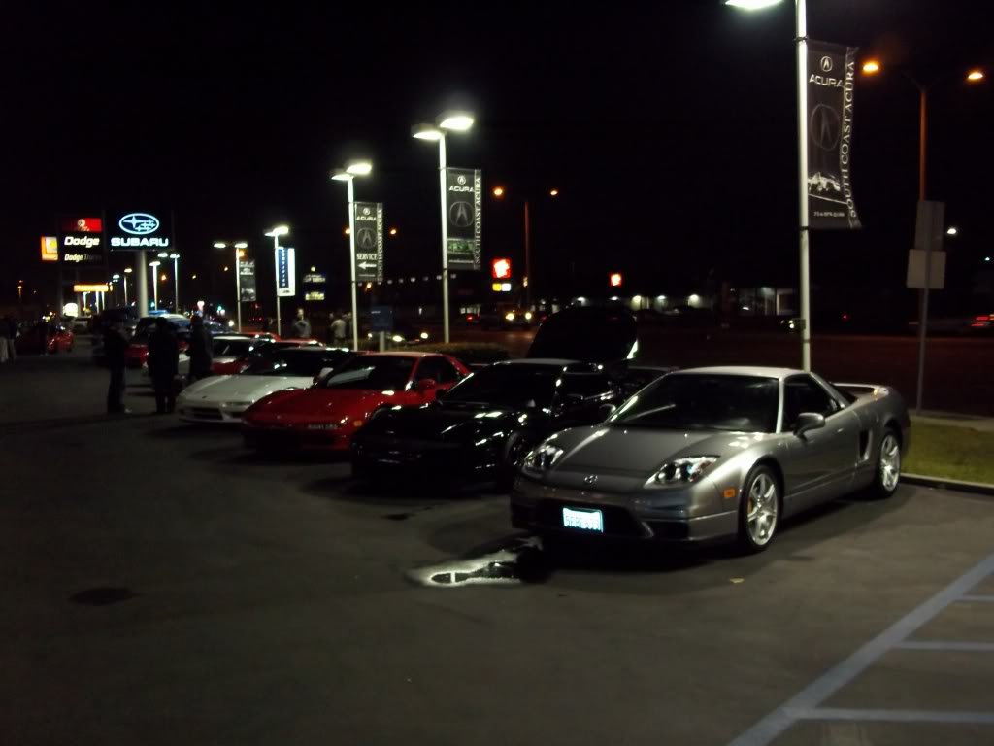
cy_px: 373
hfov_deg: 51.4
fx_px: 1034
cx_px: 497
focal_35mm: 36
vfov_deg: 39.7
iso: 320
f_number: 3.1
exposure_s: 1/30
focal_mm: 6.5
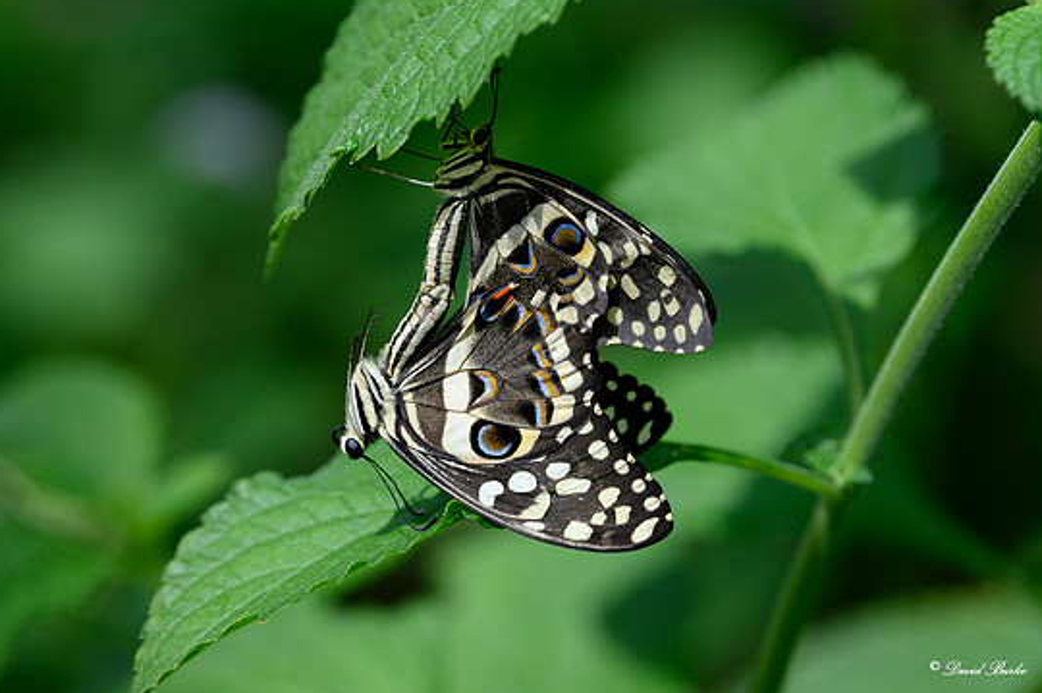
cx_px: 548
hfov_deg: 9.6
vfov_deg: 6.4
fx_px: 6217
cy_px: 363
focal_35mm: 215
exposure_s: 1/320
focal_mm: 200
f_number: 5.6
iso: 160
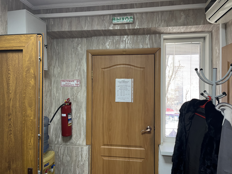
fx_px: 174
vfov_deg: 53.1
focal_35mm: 26
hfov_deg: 67.3
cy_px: 87
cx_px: 116
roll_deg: +0.4
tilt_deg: +0.0
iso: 80
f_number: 1.6
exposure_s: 1/50
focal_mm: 5.1
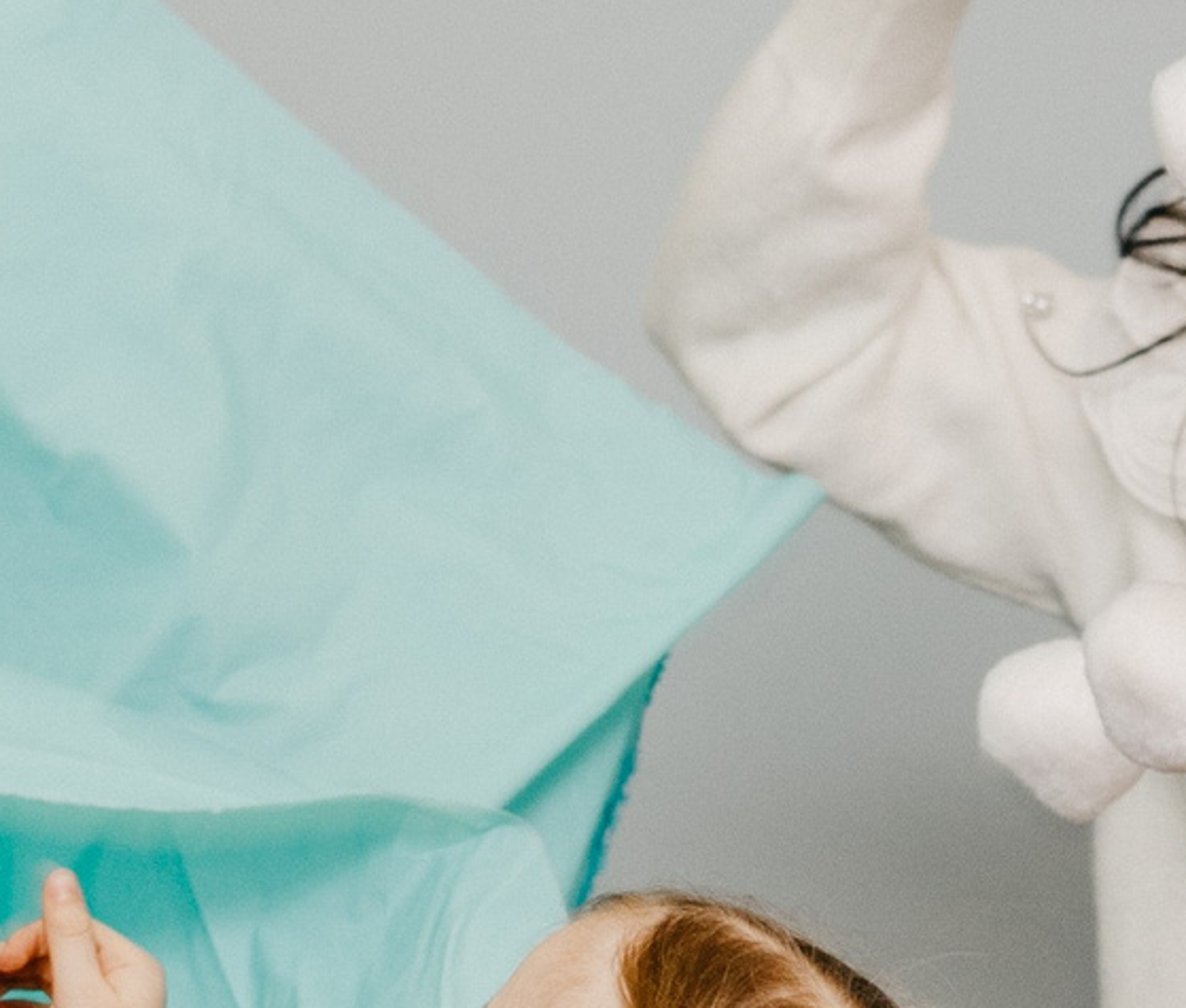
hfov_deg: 7.1
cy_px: 1374
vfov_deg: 6.0
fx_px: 9496
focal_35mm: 264
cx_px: 1114
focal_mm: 46
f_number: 4
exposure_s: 1/160
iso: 250
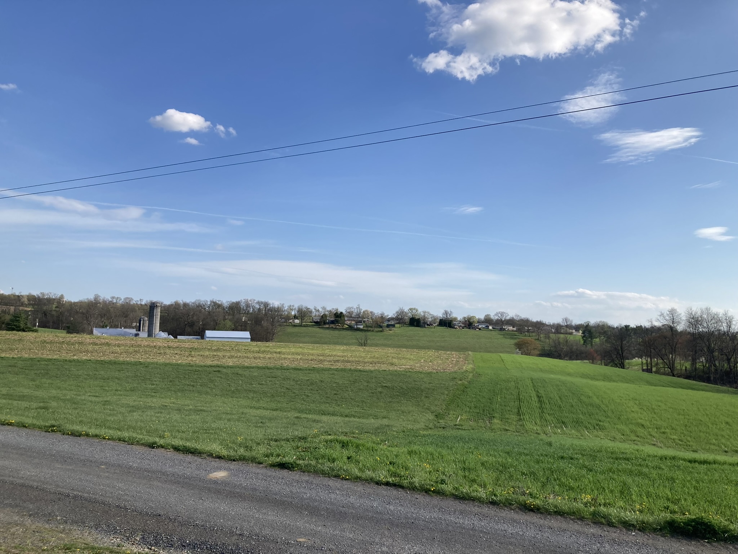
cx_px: 369
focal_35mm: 28
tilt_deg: +7.2
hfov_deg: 63.4
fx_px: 597
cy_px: 277
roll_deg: -1.8
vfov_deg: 49.7
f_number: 1.8
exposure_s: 1/2404
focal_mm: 3.99
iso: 20
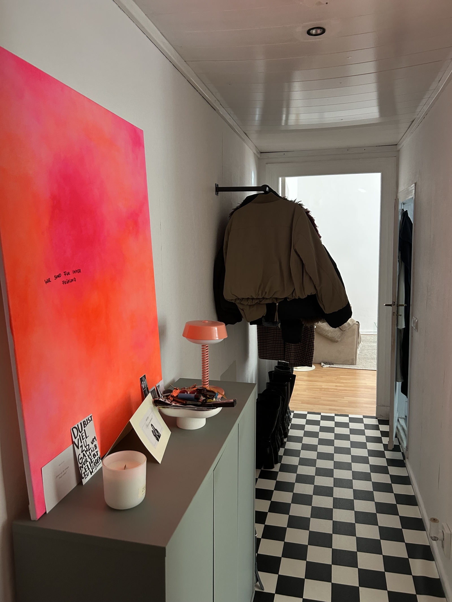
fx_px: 453
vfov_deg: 67.3
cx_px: 226
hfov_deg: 53.1
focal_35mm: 26
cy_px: 301
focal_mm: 5.7
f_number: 1.5
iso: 200
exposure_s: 1/60
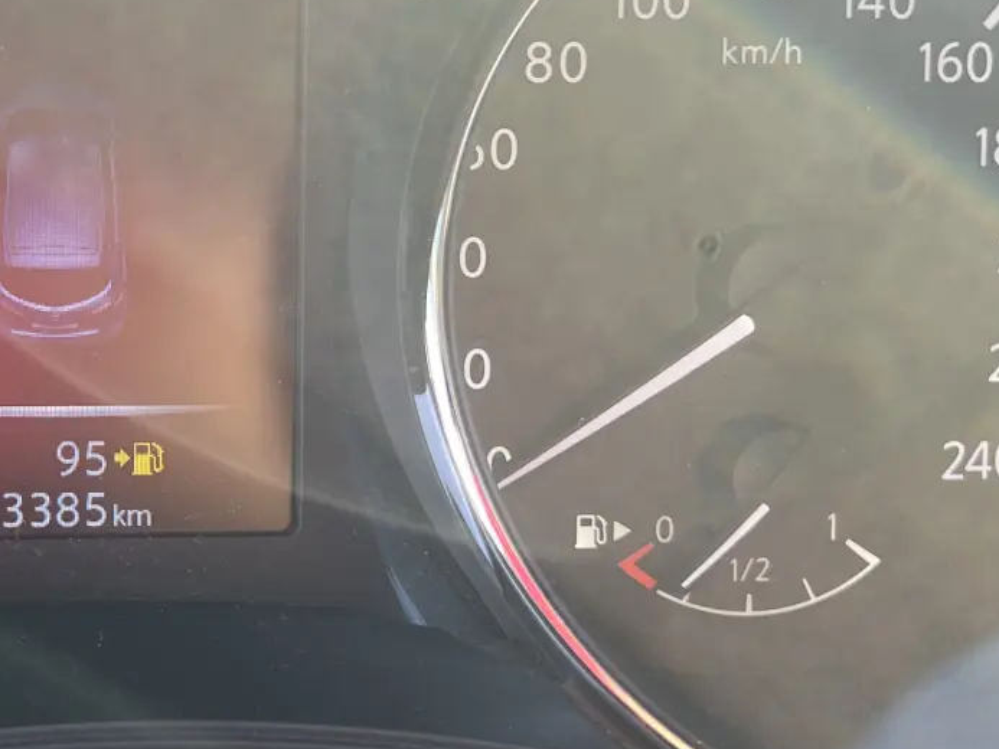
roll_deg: -2.2
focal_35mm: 72
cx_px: 23
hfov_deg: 25.8
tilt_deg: -29.9
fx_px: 2078
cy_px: 395
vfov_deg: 20.4
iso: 40
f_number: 1.5
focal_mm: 5.7
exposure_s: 1/121
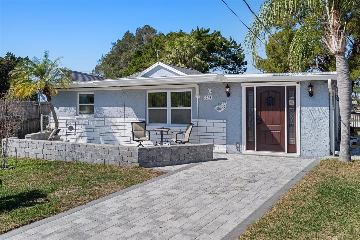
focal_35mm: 32
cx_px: 180
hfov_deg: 58.7
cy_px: 120
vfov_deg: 41.1
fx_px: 320
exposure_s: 1/320
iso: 320
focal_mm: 32
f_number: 8
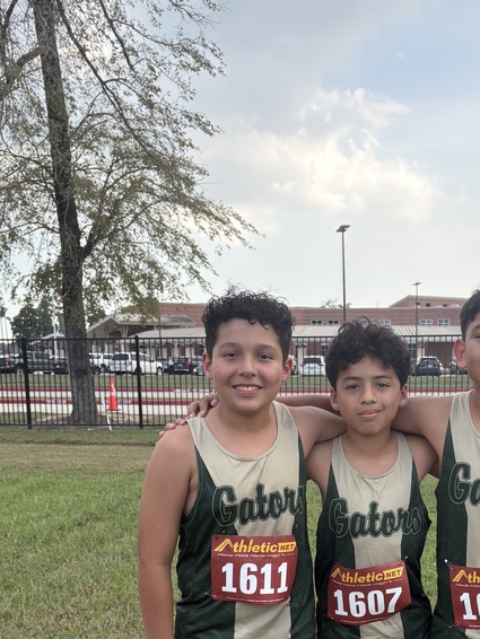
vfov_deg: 38.1
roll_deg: -1.5
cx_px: 349
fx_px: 868
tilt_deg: -11.9
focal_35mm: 47
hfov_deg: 30.5
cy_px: 554
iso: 64
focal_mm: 5.96
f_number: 1.6
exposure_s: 1/945
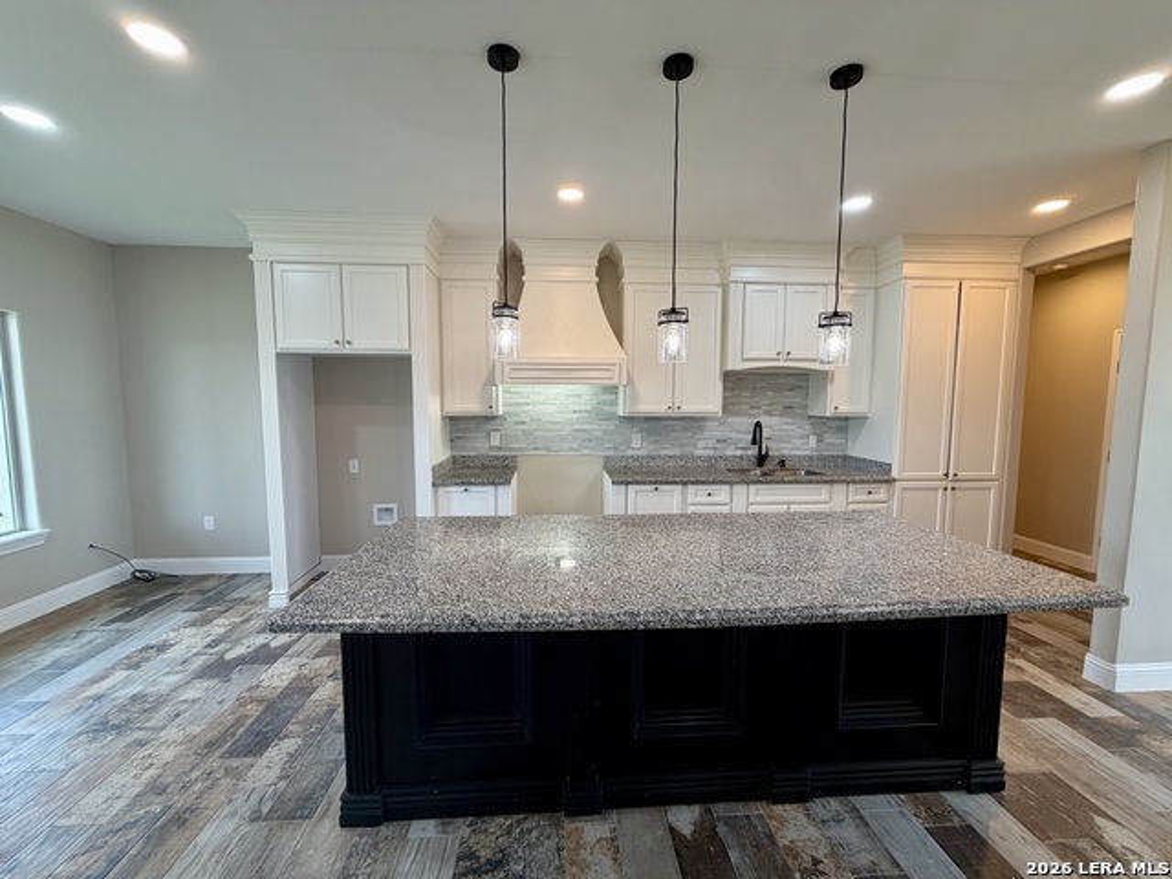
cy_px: 440
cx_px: 586
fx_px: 474
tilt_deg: -4.5
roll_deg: +0.2
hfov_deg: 102.1
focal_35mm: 14
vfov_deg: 85.7
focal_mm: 2.22
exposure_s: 1/120
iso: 200
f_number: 2.2
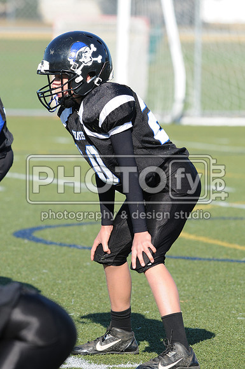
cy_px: 184
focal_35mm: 450
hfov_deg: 3.0
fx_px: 4607
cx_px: 122
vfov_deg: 4.6
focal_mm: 300
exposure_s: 1/500
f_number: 7.1
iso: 200
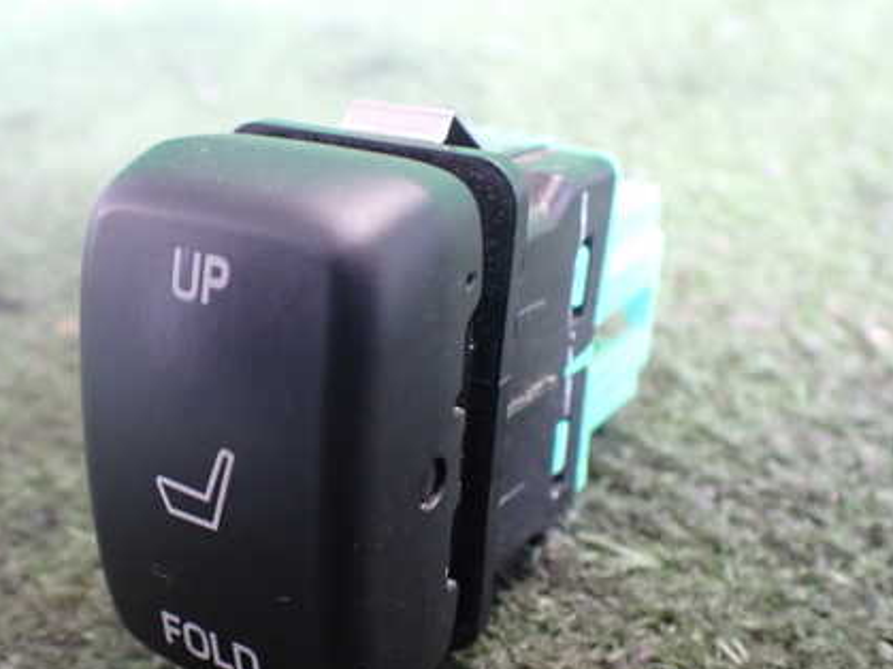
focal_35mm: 43
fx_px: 1109
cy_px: 409
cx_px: 345
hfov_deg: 43.6
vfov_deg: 33.4
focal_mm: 5.4
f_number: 2.3
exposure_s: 1/30
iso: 1000
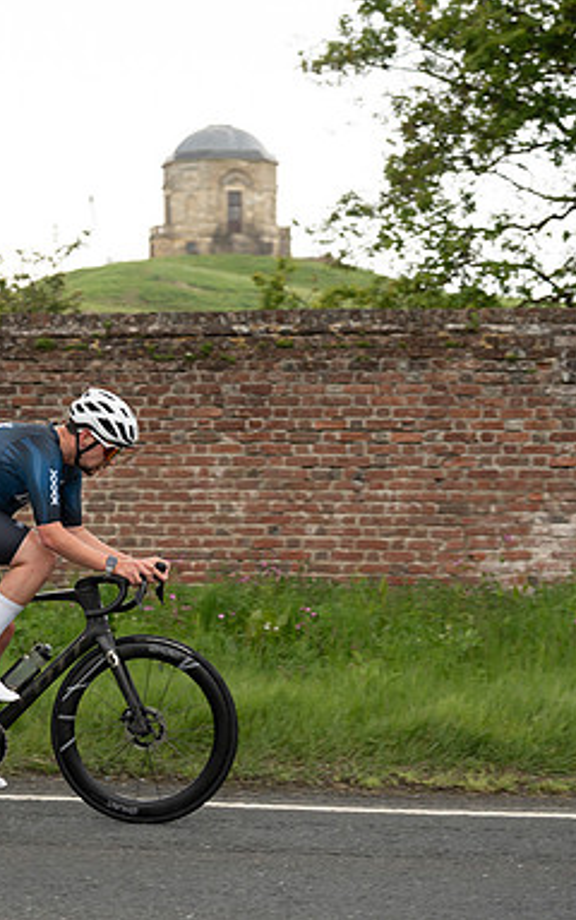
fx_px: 2708
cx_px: 29
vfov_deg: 19.3
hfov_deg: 12.0
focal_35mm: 108
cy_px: 458
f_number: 4.5
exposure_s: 1/1000
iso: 800
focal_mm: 70
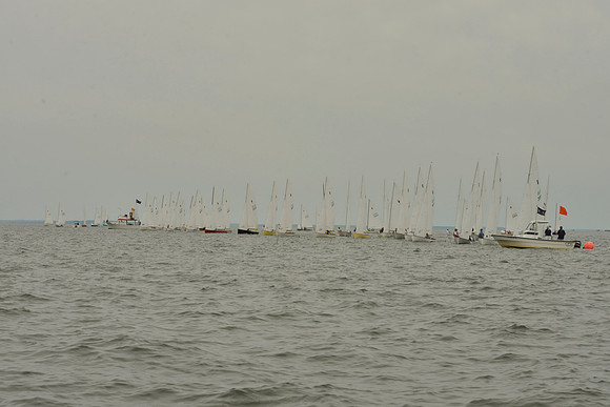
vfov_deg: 19.5
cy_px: 204
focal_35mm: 70
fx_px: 1186
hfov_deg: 28.8
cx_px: 305
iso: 400
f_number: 13
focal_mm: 70
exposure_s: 1/640
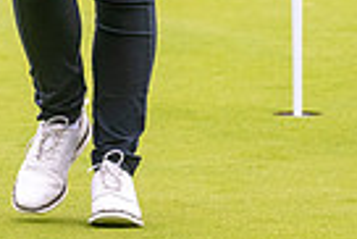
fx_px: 17065
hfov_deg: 1.2
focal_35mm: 1719
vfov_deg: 0.8
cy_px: -267
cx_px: -3
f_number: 4
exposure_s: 1/2500
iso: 320
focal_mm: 300
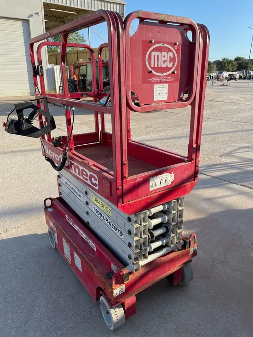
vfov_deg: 67.3
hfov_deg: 53.1
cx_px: 126
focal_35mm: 26
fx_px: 253
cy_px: 168
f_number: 1.6
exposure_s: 1/1114
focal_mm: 4.2
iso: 32
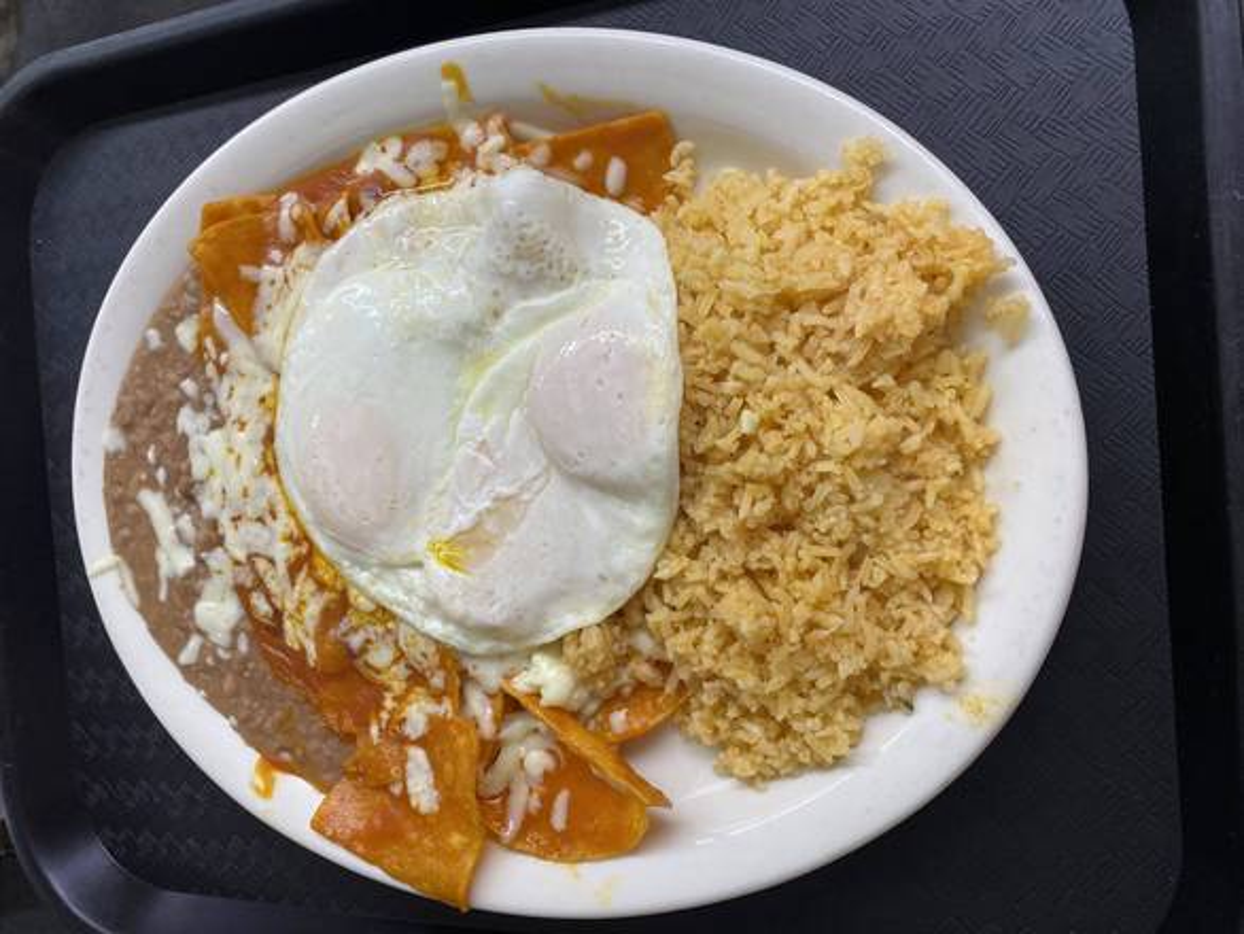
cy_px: 467
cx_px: 622
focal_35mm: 26
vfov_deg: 53.1
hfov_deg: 67.3
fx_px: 935
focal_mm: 4.25
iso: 125
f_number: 1.8
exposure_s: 1/60
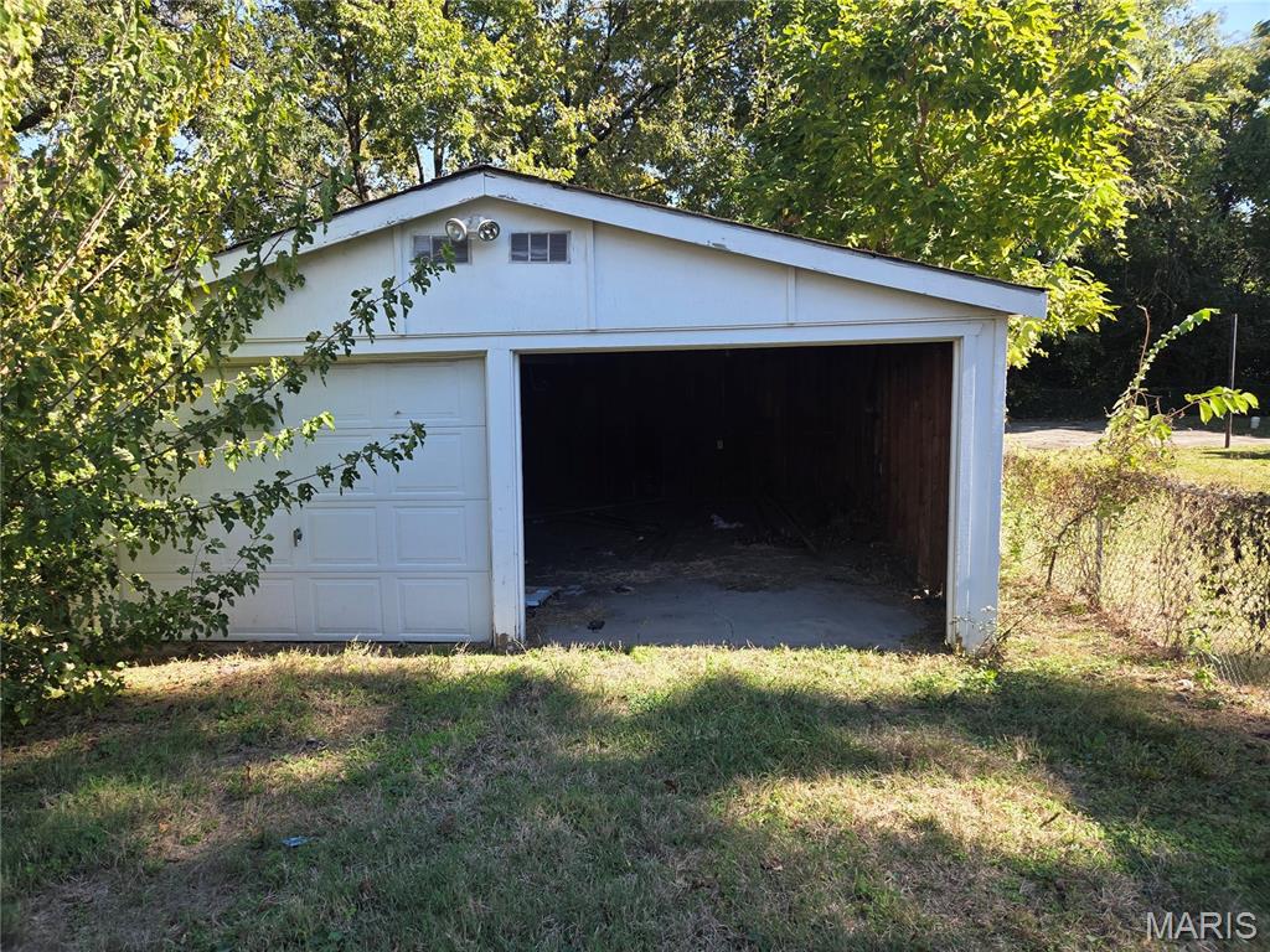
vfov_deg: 58.9
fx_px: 844
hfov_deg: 73.9
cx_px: 635
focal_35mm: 23
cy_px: 476
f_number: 1.8
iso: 80
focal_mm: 5.4
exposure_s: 1/876
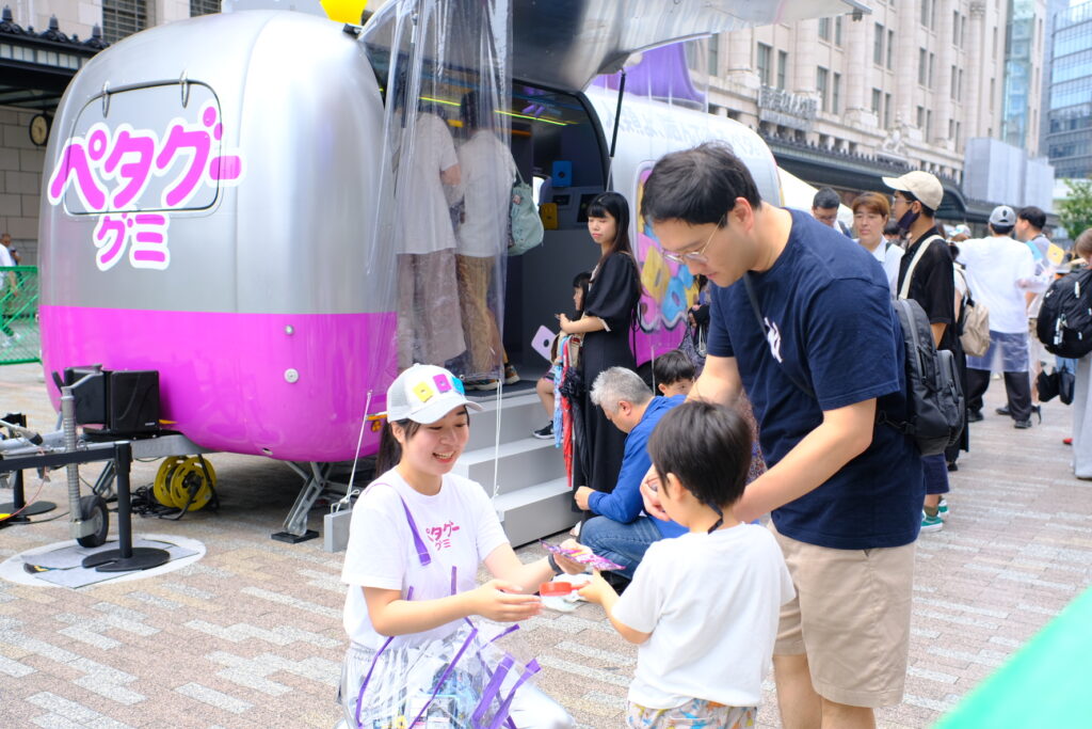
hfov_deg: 54.4
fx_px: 1062
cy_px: 364
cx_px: 546
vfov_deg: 37.9
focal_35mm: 35
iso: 320
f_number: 3.2
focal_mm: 23
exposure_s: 1/600
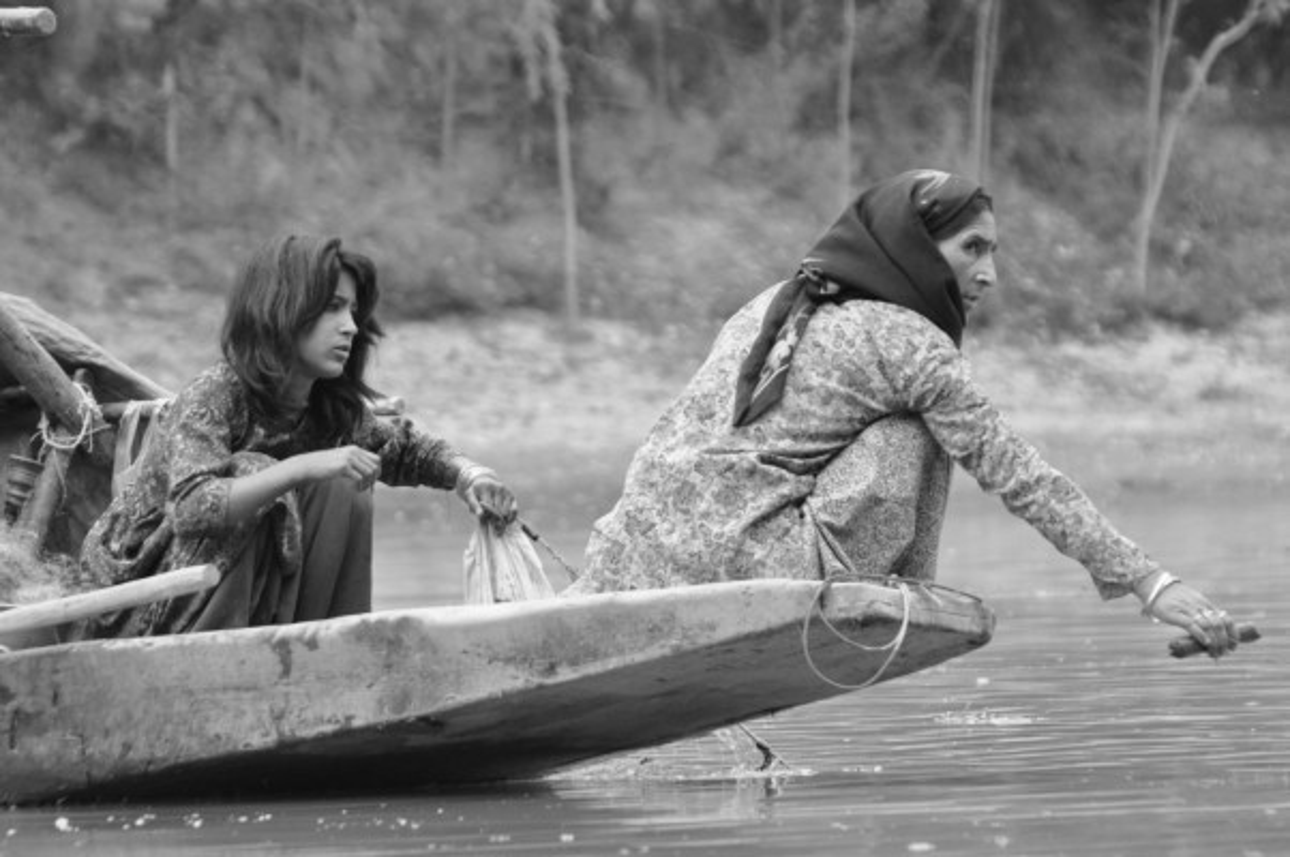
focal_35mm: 315
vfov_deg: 4.4
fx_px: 11275
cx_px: 645
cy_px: 428
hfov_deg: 6.5
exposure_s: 1/250
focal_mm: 210
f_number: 6.3
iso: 1600
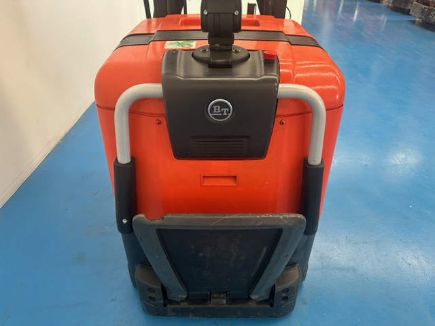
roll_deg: -0.6
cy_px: 163
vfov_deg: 56.8
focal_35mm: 24
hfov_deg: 71.6
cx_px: 218
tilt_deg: -36.4
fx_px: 302
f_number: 1.78
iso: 250
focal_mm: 6.86
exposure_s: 1/115
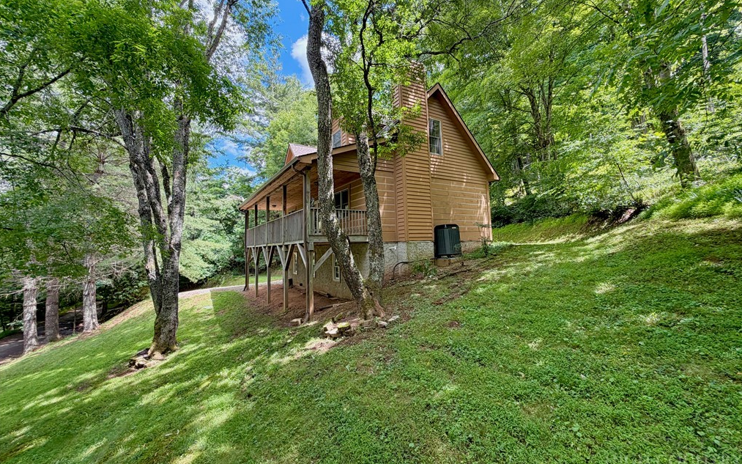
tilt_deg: +5.4
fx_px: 303
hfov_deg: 101.5
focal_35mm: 15
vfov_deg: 74.7
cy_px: 218
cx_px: 373
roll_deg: +2.4
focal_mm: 2.22
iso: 50
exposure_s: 1/132
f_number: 2.2
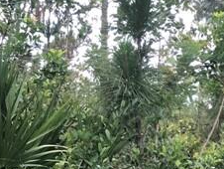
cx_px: -253
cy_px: 197
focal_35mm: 258
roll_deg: -2.0
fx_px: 1671
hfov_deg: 7.3
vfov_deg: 5.7
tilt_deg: -1.8
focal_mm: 6.6
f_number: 2.8
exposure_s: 1/60
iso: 25
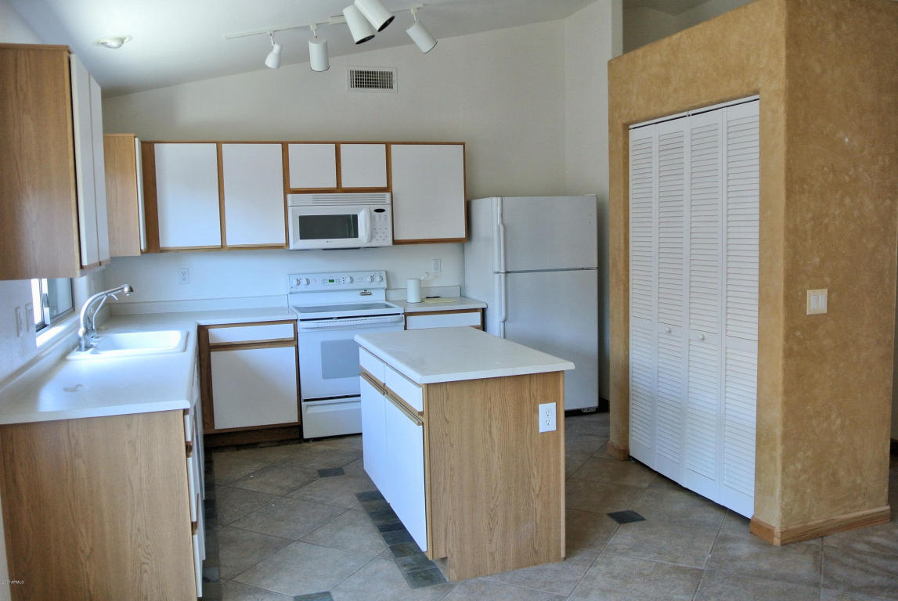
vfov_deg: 43.7
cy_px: 300
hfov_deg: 61.9
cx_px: 449
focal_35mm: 30
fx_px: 749
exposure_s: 1/30
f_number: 3.5
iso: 400
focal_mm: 11.4
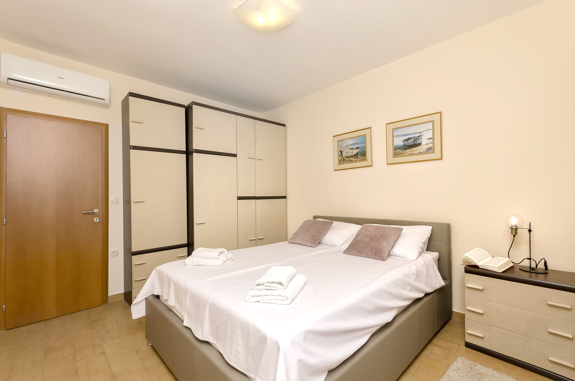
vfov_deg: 77.1
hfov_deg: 100.5
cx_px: 288
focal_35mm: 15
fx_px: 239
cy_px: 190
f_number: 7.1
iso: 100
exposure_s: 1/100
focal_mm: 10
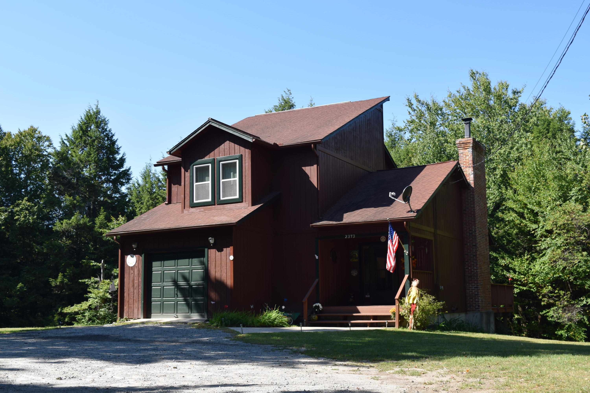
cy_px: 196
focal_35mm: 45
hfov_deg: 43.6
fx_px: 737
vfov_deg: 29.9
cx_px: 295
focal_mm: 30
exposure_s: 1/200
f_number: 7.1
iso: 100
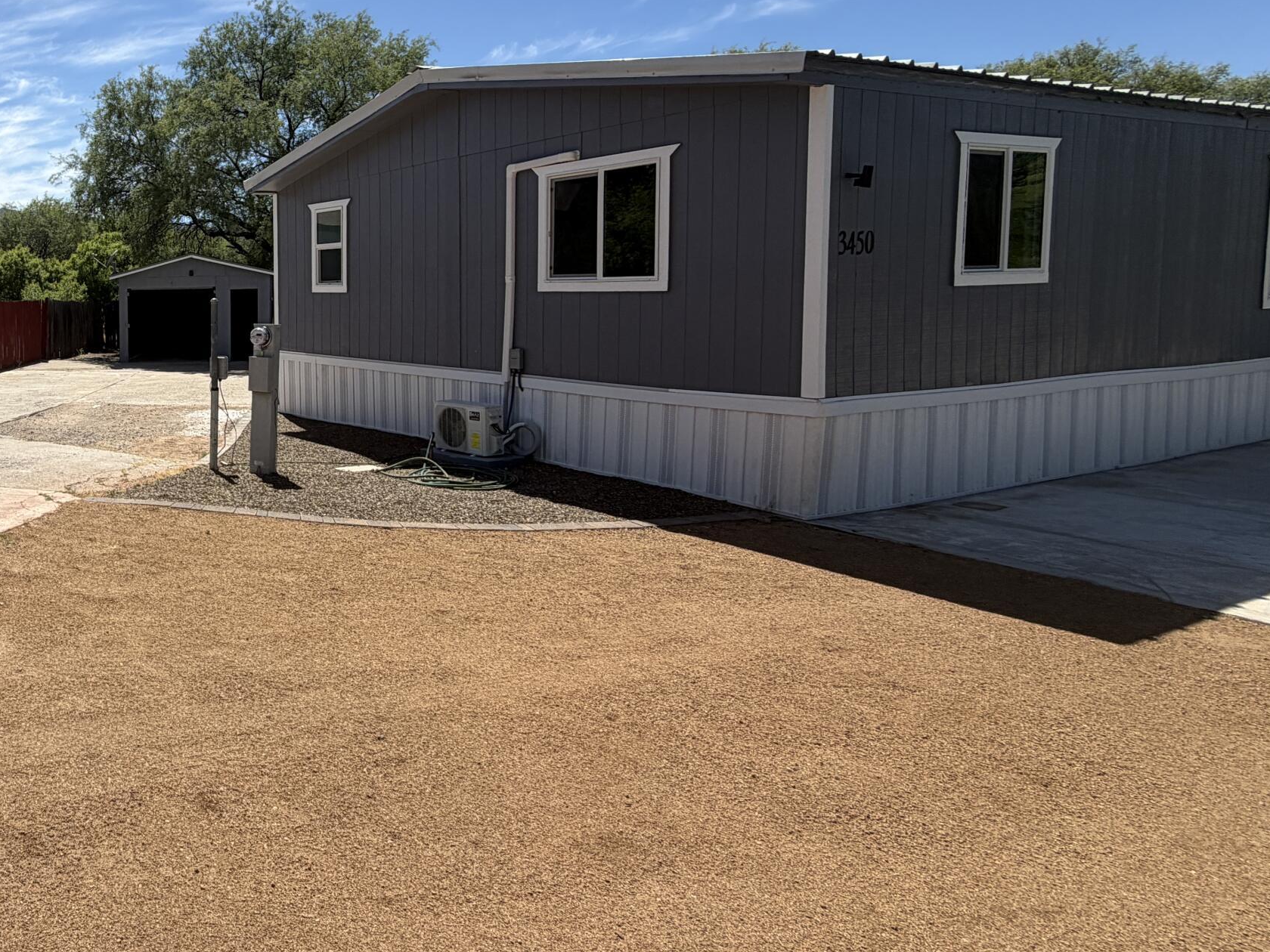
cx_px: 139
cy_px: 351
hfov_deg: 59.6
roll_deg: +0.5
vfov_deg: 54.2
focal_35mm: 25
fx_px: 917
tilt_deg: -6.2
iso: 20
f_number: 2.2
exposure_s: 1/1105
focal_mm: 2.22
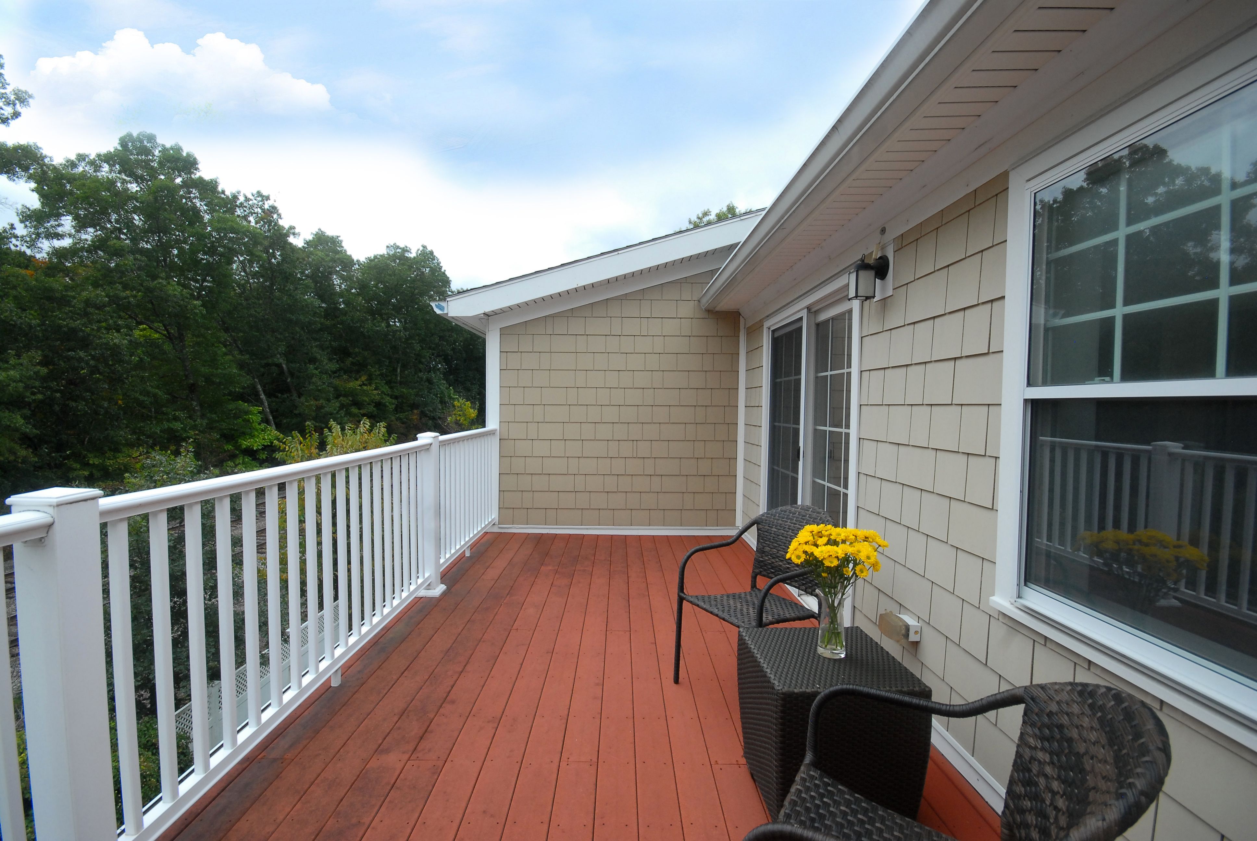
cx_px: 628
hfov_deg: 100.3
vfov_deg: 77.5
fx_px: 524
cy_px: 420
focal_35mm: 15
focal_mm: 10
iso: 400
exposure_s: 1/200
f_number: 9
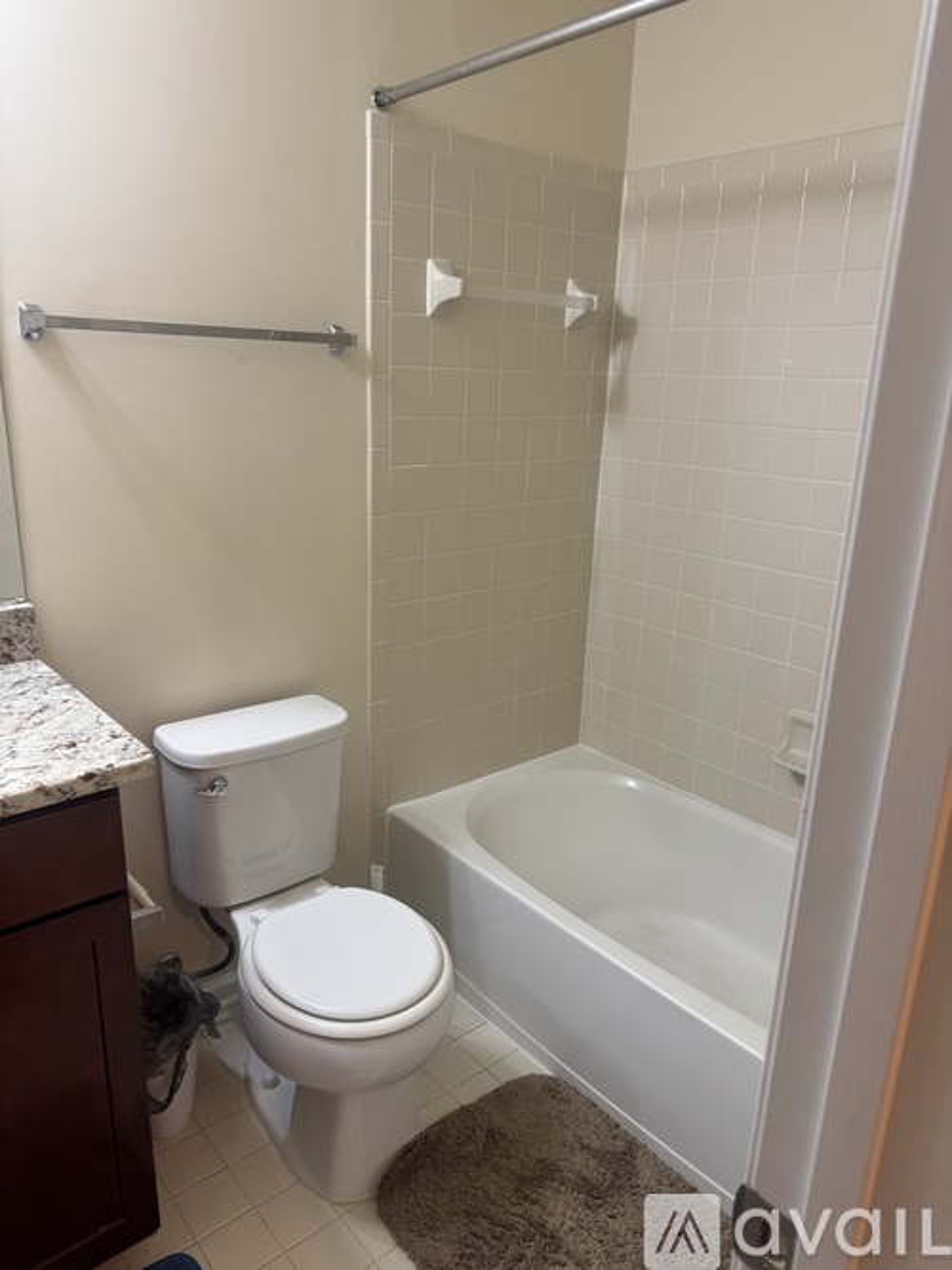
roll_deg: -2.0
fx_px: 880
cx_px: 476
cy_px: 635
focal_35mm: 24
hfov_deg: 56.8
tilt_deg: -15.5
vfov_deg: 71.6
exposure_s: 1/60
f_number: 1.78
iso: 125
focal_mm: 6.76
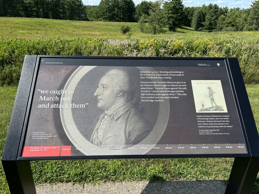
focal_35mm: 26
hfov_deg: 67.3
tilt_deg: -22.5
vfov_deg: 53.1
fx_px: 195
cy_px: 97
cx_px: 130
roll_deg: -1.8
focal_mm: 5.7
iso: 50
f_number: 1.5
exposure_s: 1/4630
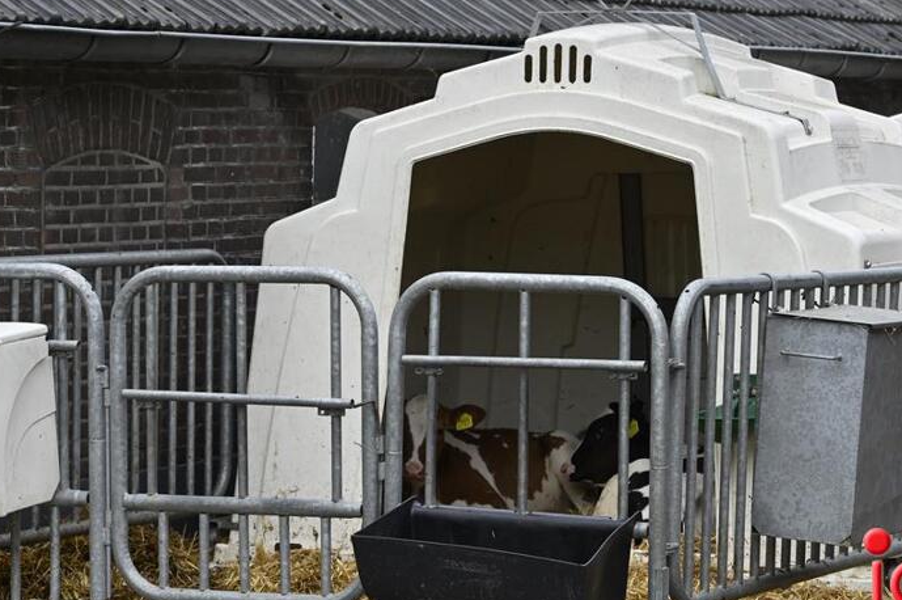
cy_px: 243
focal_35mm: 144
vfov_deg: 9.5
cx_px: 528
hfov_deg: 14.3
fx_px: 3604
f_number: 6.3
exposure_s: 1/640
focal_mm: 100
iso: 320
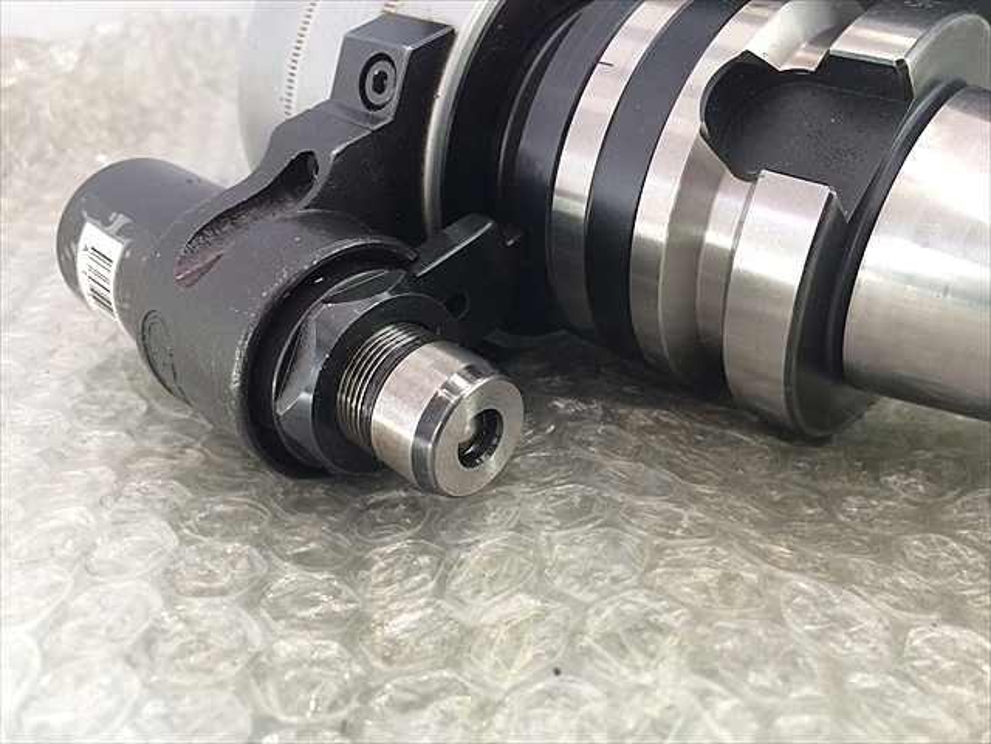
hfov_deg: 61.7
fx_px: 830
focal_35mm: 29
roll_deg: +2.3
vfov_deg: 48.2
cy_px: 372
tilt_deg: -24.8
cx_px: 496
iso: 64
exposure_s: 1/33
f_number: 2.2
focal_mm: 4.15
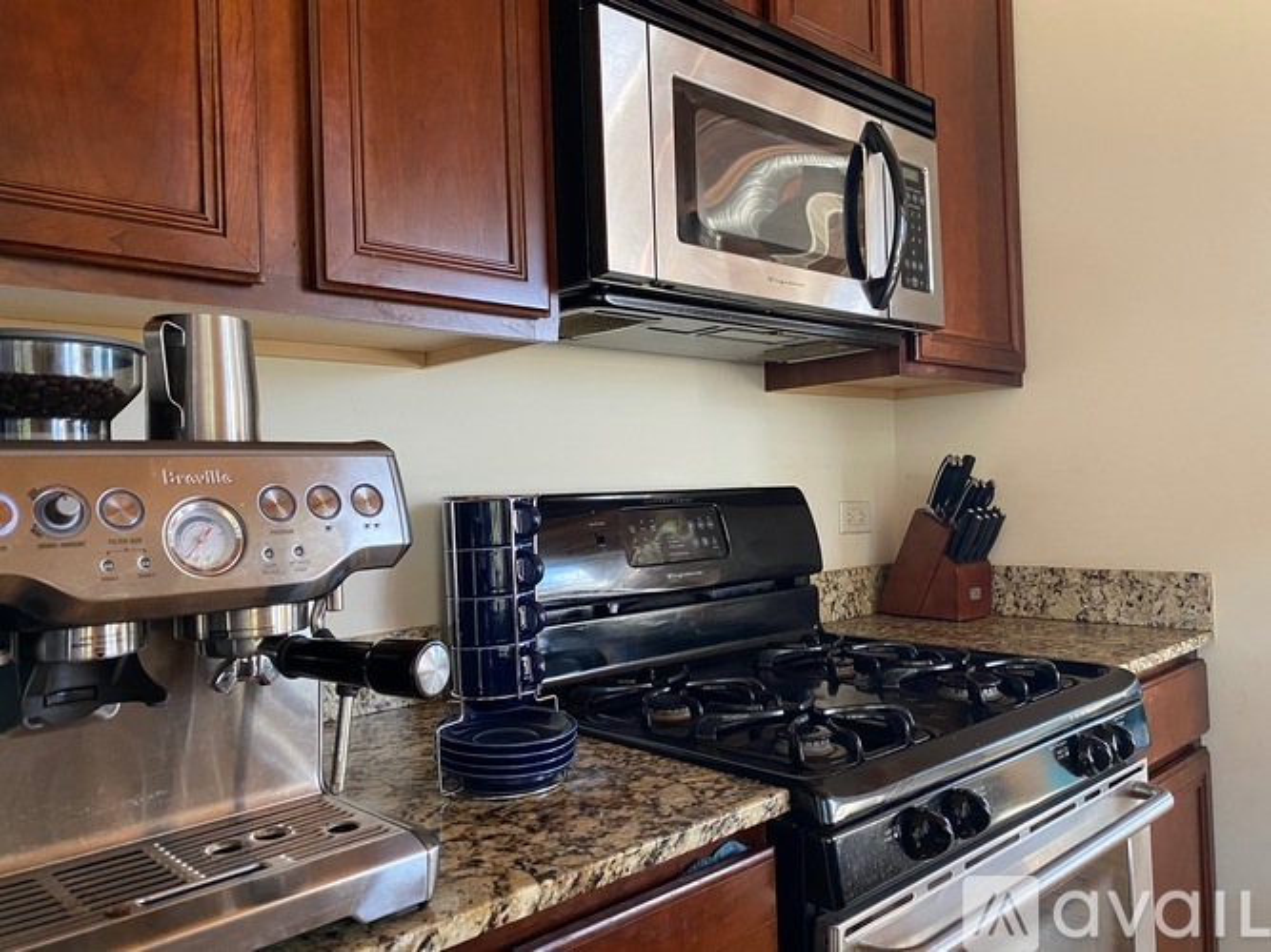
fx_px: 954
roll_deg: +1.6
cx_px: 636
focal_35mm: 26
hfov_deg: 67.3
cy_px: 476
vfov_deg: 53.0
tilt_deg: +0.7
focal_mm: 4.25
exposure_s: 1/60
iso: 320
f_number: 1.8
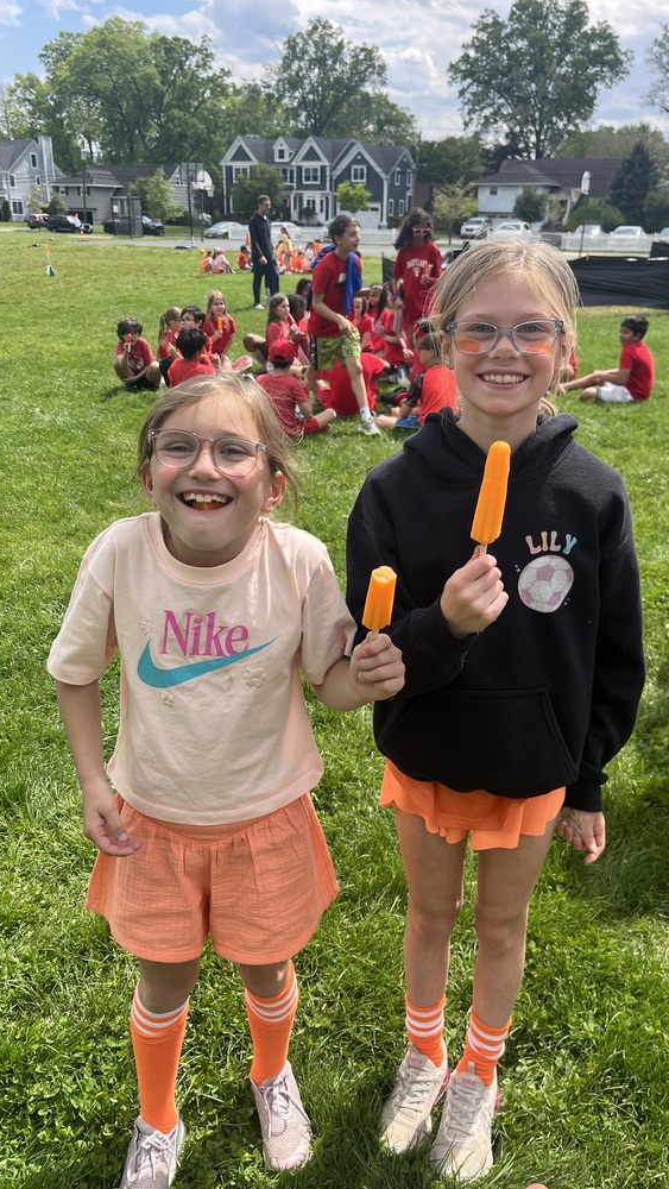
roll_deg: -1.8
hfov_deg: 40.2
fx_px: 914
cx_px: 346
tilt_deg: -23.4
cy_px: 598
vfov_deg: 66.1
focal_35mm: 29
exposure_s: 1/1477
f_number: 1.6
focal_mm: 5.1
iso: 50
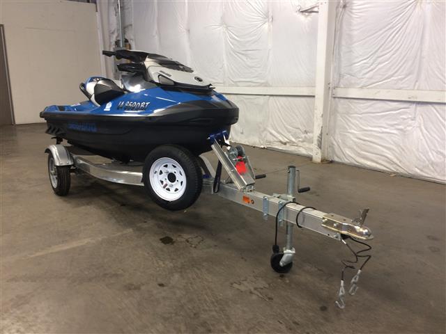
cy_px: 167
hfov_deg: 61.7
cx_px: 223
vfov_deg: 48.2
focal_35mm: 29
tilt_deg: -14.3
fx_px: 374
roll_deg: +0.0
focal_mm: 4.15
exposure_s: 1/30
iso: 64
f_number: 2.2
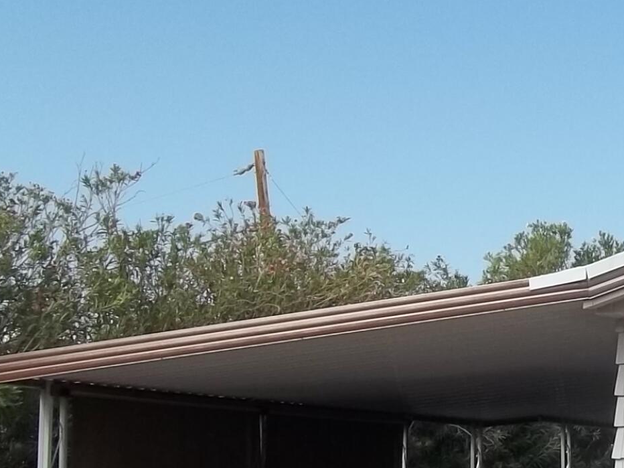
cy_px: 433
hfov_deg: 17.5
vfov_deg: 14.2
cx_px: 877
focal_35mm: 103
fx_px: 1857
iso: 64
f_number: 8.8
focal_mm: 5.7
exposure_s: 1/160
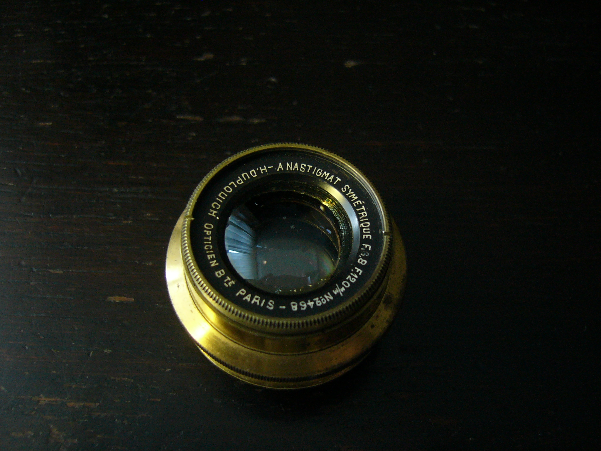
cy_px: 226
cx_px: 300
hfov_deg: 52.6
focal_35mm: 35
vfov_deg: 40.7
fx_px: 608
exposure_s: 1/8
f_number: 2.8
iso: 200
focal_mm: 5.8
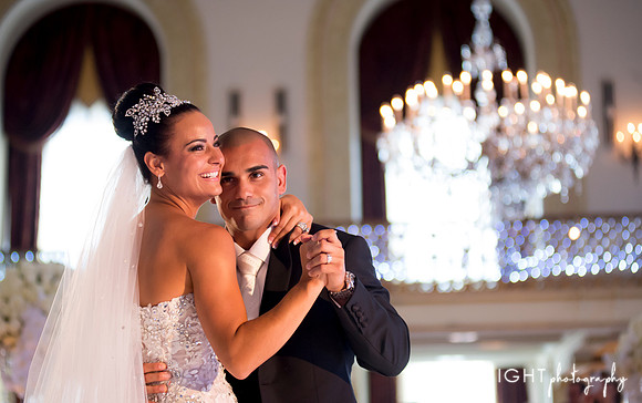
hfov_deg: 24.0
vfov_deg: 15.2
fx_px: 1508
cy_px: 213
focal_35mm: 86
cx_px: 308
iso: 3200
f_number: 2.8
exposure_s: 1/125
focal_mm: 80
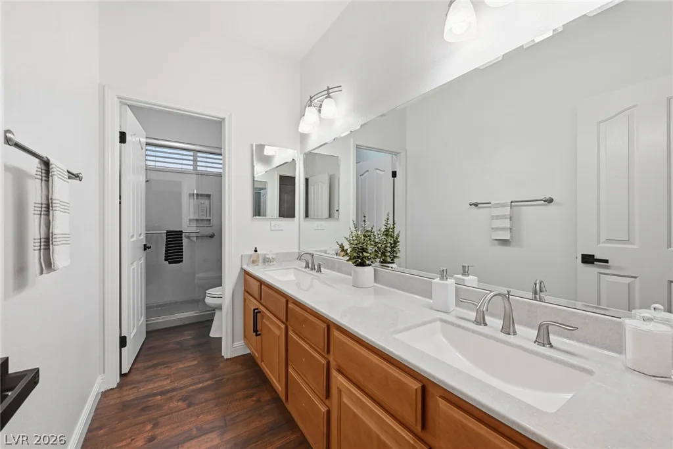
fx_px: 262
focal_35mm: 14
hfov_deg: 104.2
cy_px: 224
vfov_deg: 81.2
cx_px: 336
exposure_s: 1/250
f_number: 10
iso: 500
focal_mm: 14
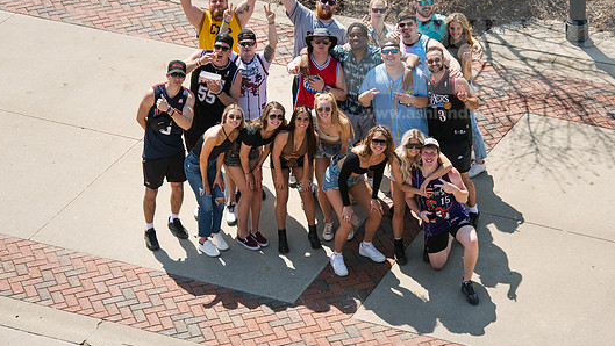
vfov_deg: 7.8
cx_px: 309
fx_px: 2529
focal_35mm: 155
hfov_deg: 13.9
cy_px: 138
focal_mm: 135
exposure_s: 1/320
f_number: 6.3
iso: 160
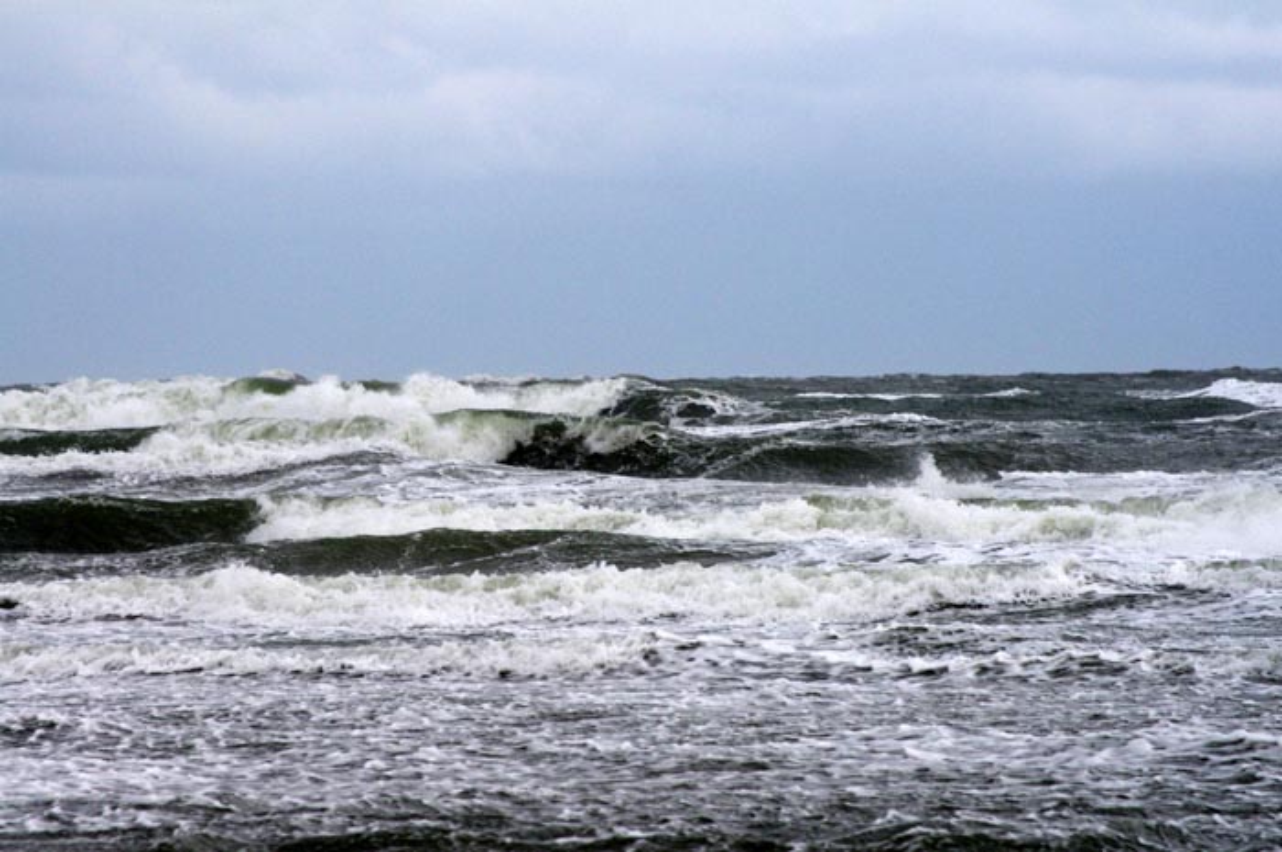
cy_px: 426
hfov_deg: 6.9
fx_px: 10671
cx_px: 641
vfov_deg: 4.6
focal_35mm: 300
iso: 400
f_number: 11
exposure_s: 1/250
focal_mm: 200
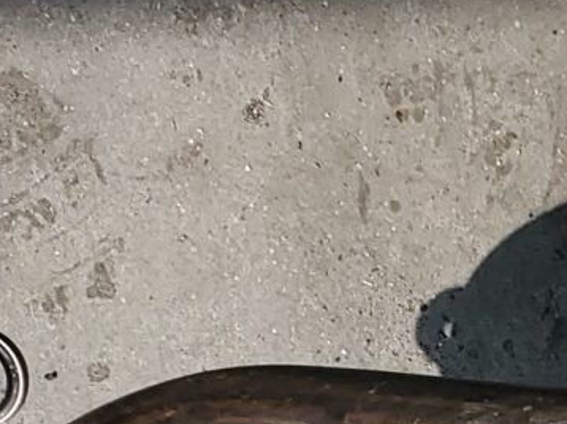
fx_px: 3045
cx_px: 1379
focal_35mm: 186
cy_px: 1104
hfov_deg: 9.4
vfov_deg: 7.3
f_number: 2.4
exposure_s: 1/1108
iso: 50
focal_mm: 4.3
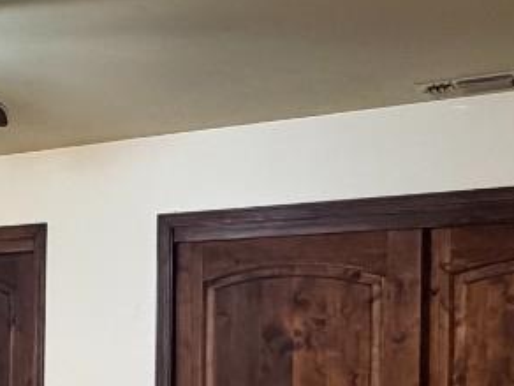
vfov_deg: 20.0
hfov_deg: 24.2
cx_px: -125
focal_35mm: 72
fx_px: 1069
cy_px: 364
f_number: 2.2
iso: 320
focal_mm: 2.22
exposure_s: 1/60
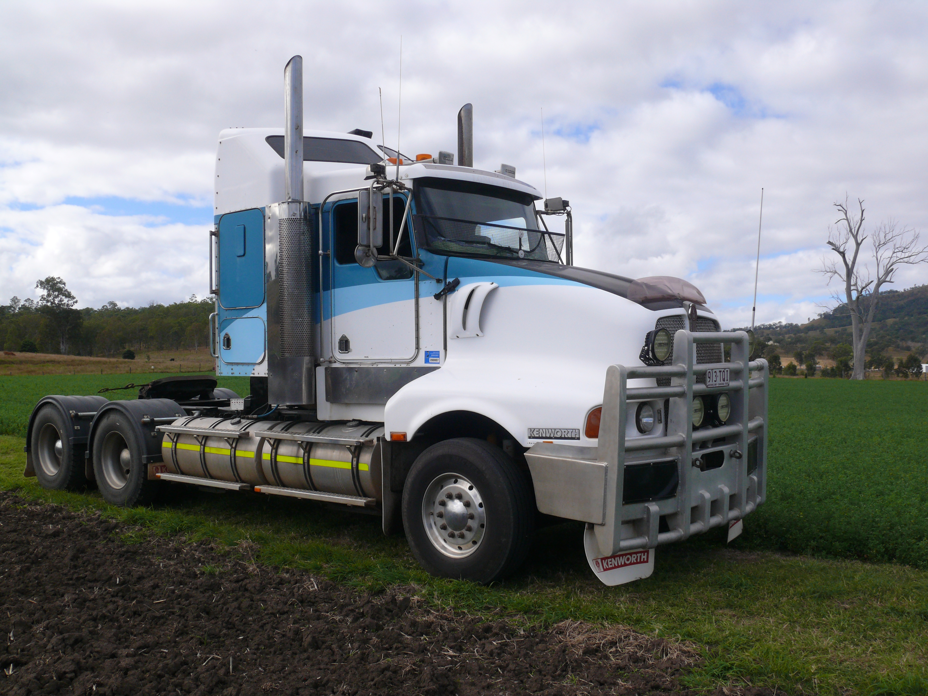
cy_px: 348
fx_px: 938
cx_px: 464
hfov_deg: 52.6
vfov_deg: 40.7
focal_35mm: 35
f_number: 5.6
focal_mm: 7.4
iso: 100
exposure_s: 1/400
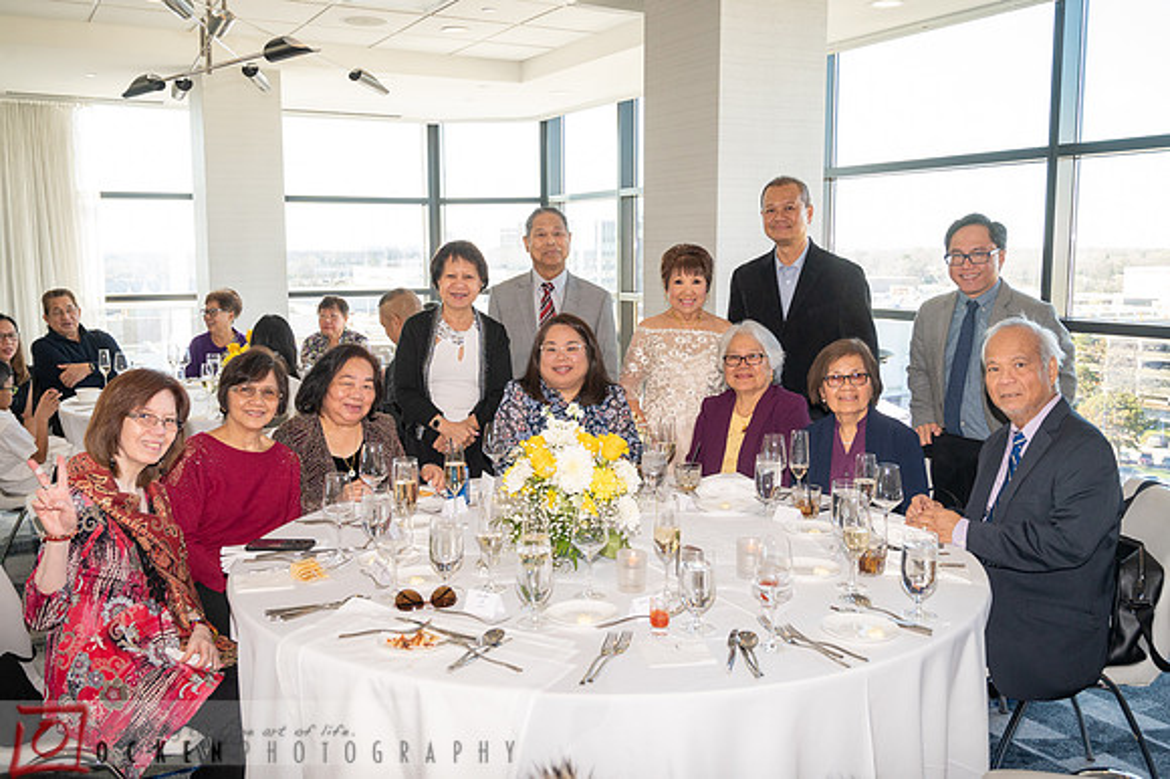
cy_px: 390
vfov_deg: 39.9
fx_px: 1072
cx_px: 585
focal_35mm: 33
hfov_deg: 57.3
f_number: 5.6
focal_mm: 33
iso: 1000
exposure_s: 1/200
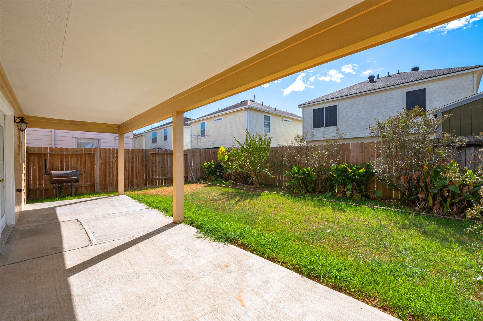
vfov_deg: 73.7
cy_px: 160
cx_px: 242
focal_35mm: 16
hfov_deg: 96.8
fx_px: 214
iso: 125
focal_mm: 16
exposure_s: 1/125
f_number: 14
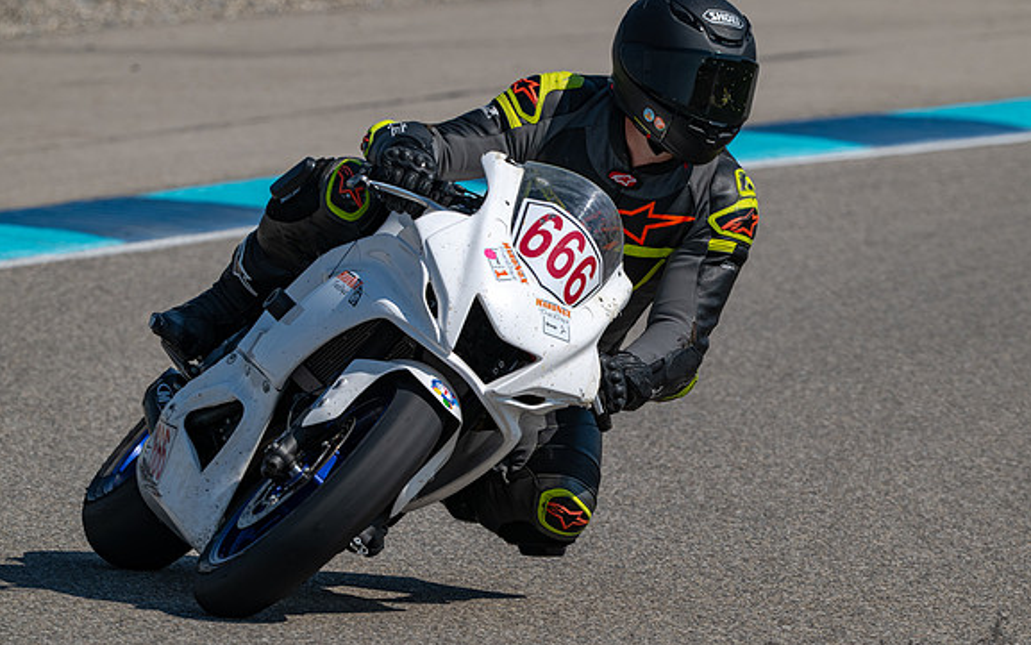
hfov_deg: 4.1
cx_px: 575
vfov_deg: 2.6
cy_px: 381
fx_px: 14419
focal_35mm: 513
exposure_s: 1/1250
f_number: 11
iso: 320
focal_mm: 450
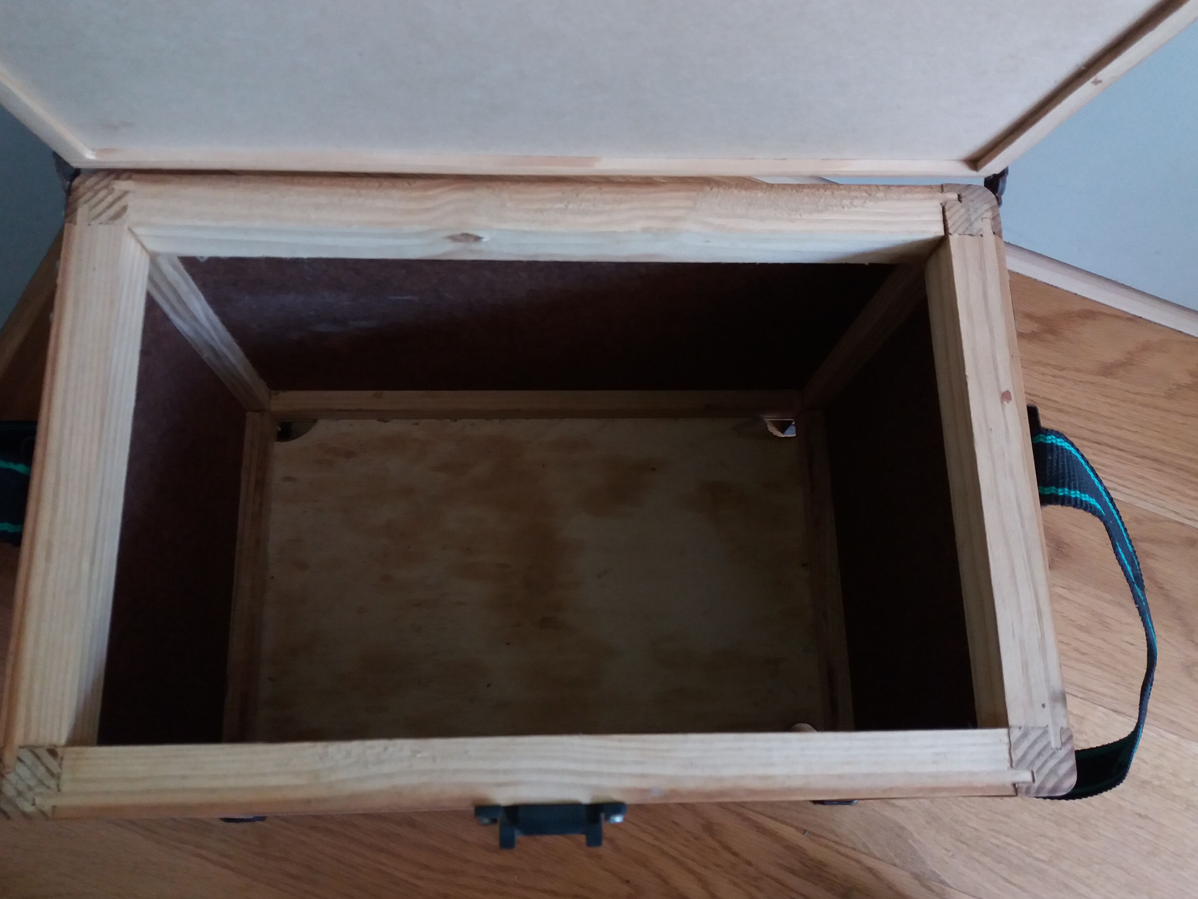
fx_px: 1038
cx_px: 588
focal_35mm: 30
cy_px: 433
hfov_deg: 60.0
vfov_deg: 46.8
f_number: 1.9
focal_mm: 3.7
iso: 160
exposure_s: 1/20
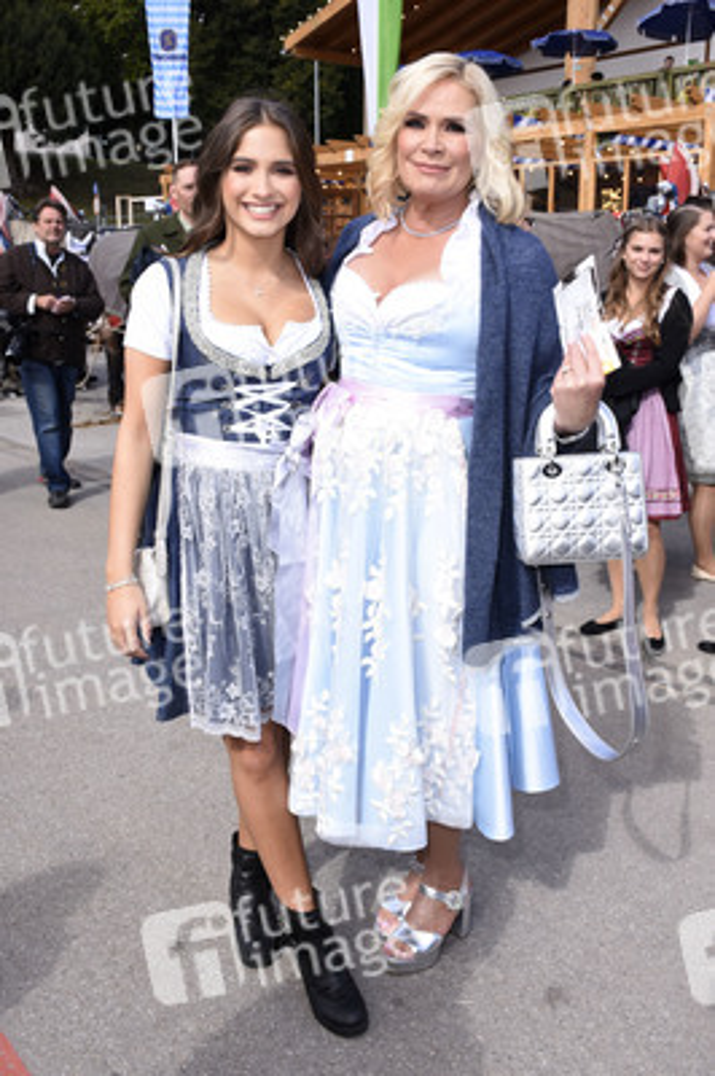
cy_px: 538
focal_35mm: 33
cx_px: 358
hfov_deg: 39.9
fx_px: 985
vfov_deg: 57.3
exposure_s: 1/160
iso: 320
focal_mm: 22
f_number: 9
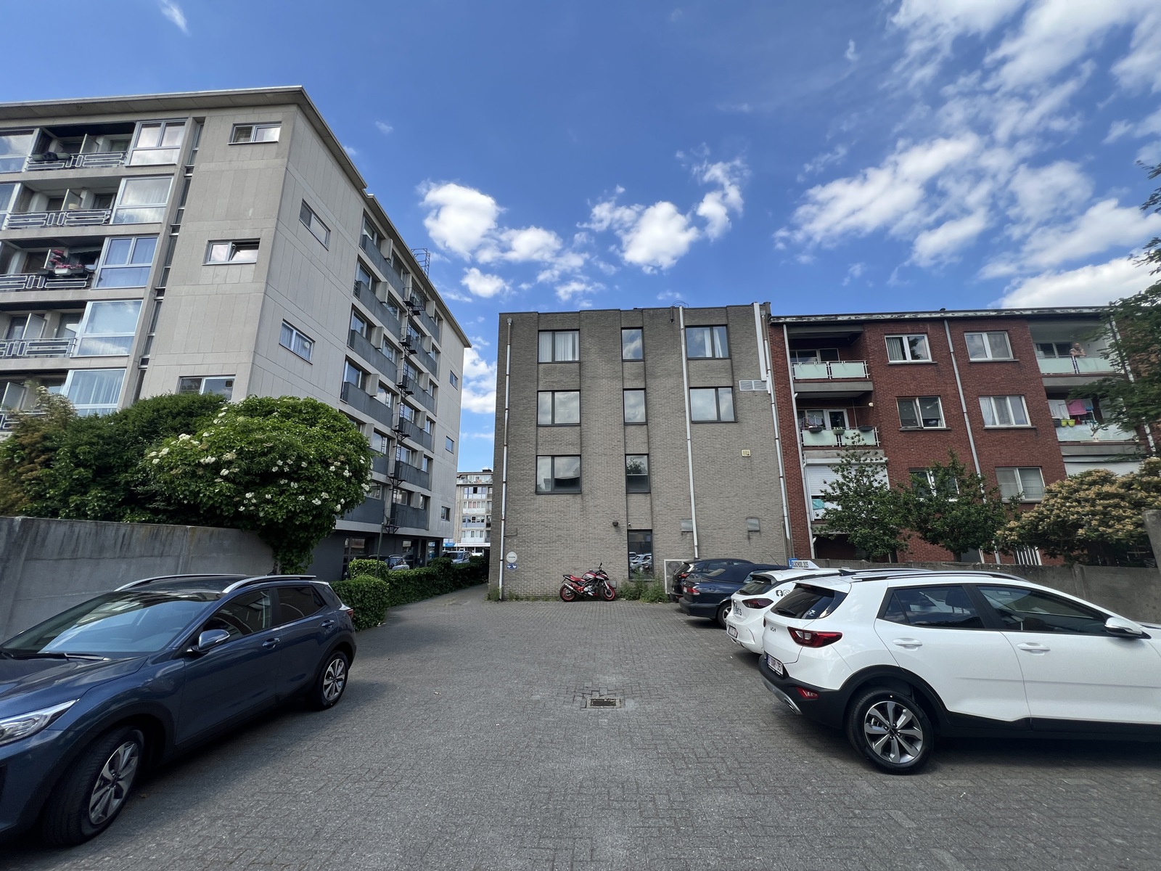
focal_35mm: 13
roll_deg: +0.4
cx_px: 580
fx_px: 436
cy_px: 436
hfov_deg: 106.2
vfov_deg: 89.9
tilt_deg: +15.1
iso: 32
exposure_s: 1/919
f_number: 1.8
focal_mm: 1.57
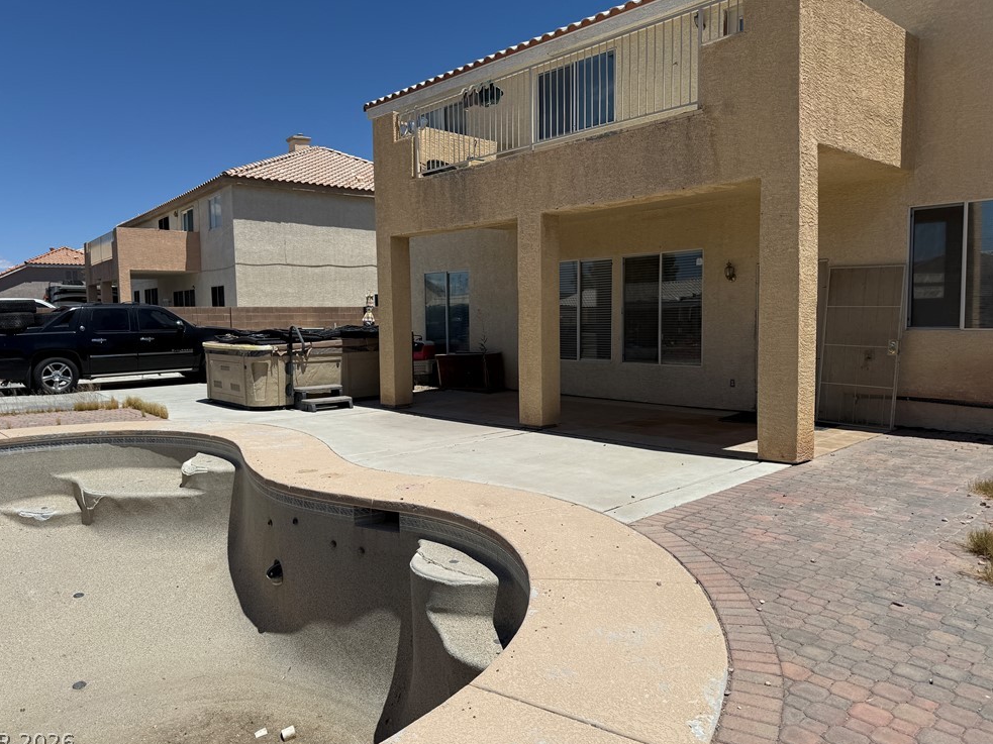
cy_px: 370
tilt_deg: -1.8
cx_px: 481
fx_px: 717
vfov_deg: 54.9
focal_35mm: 25
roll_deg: -0.4
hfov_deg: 69.4
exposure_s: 1/10309
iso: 80
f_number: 1.78
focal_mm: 6.76
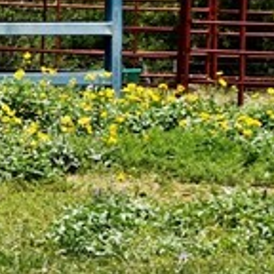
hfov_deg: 3.1
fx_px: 4988
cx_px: -698
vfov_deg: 3.1
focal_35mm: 557
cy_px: -84
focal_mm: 58
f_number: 9
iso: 100
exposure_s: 1/320
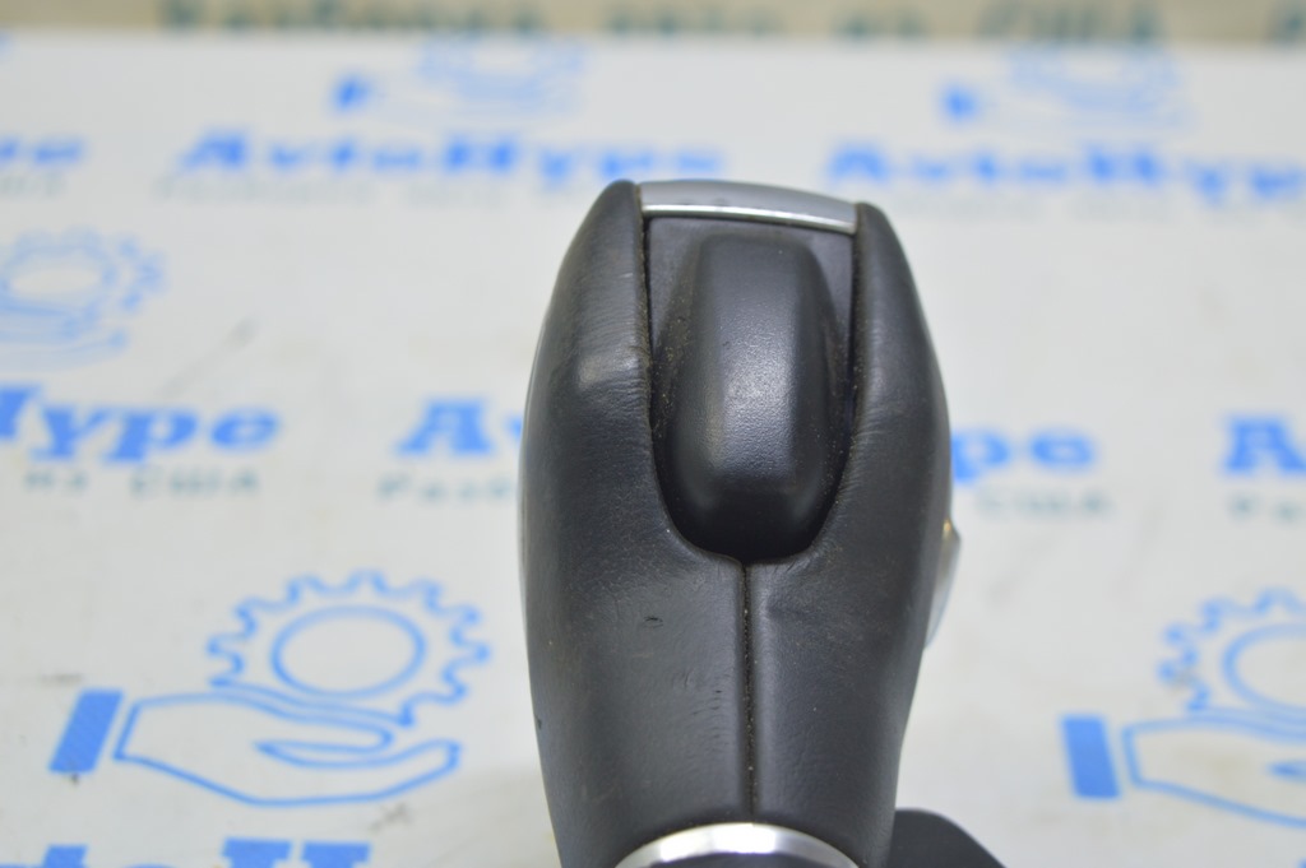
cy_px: 434
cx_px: 653
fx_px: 2175
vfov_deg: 22.6
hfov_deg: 33.4
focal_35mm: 60
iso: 400
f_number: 5.6
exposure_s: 1/20
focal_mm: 40
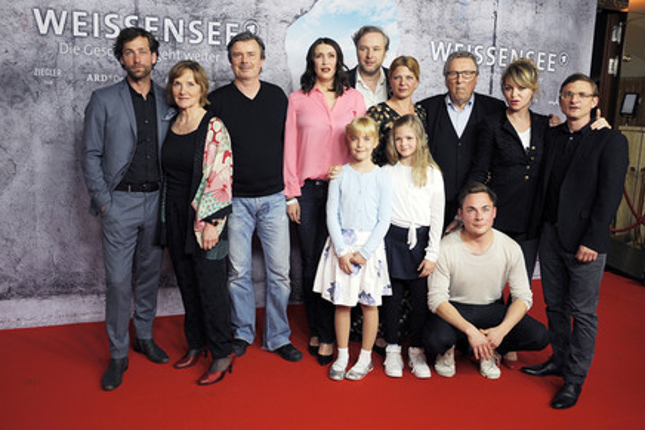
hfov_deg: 57.2
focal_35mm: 33
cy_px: 217
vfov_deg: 40.0
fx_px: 591
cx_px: 324
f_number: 5.6
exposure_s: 1/160
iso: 640
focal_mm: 32
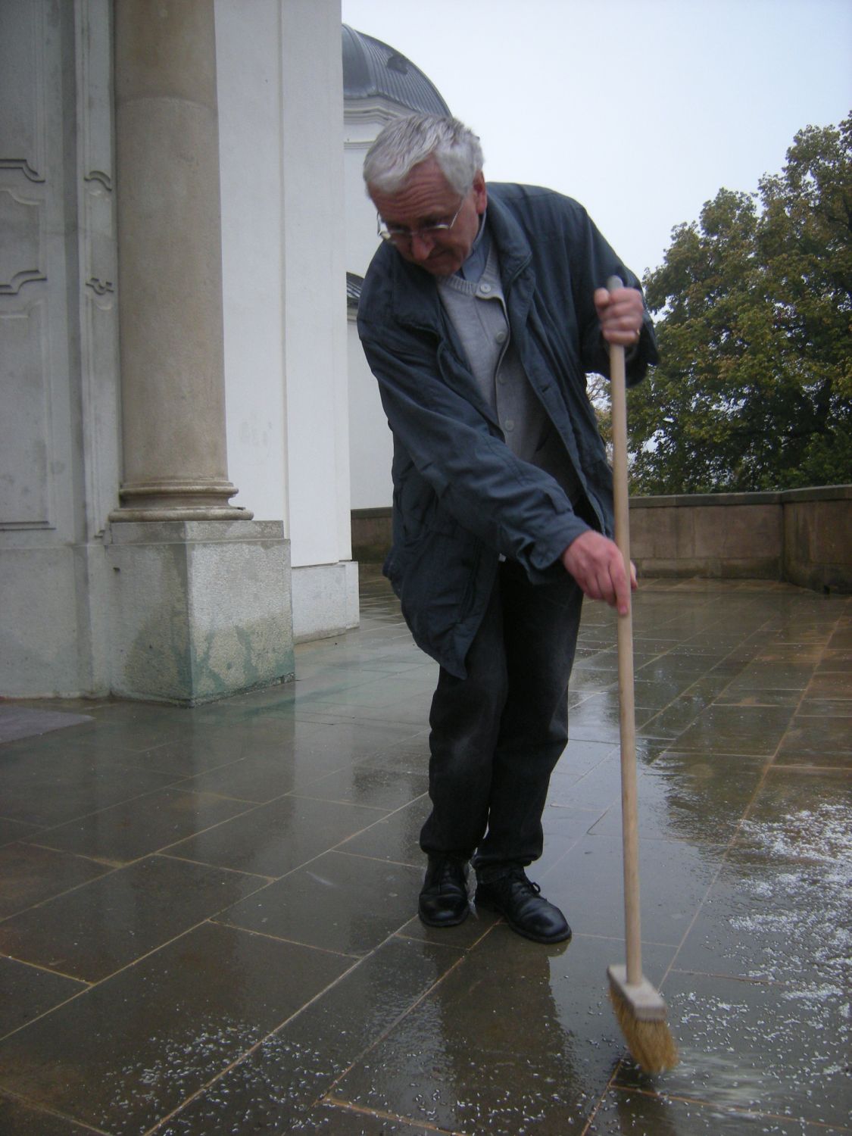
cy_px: 568
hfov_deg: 49.7
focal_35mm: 28
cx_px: 426
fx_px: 919
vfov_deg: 63.4
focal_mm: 4.7
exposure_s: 1/60
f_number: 2.8
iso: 143
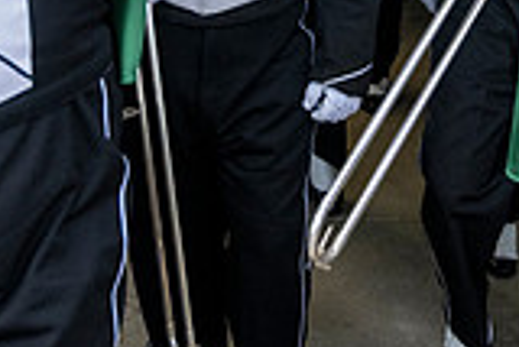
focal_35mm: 87
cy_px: -251
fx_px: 1255
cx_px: 431
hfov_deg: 23.0
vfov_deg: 14.2
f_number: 4
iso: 1600
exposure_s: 1/800
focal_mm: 24
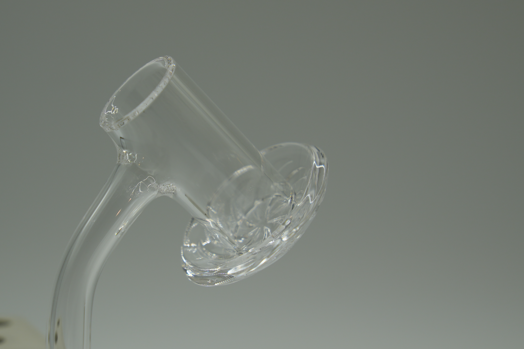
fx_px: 1014
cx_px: 199
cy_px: 183
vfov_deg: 19.5
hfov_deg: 28.9
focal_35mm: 70
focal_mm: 33
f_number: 4.5
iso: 100
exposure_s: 1/80
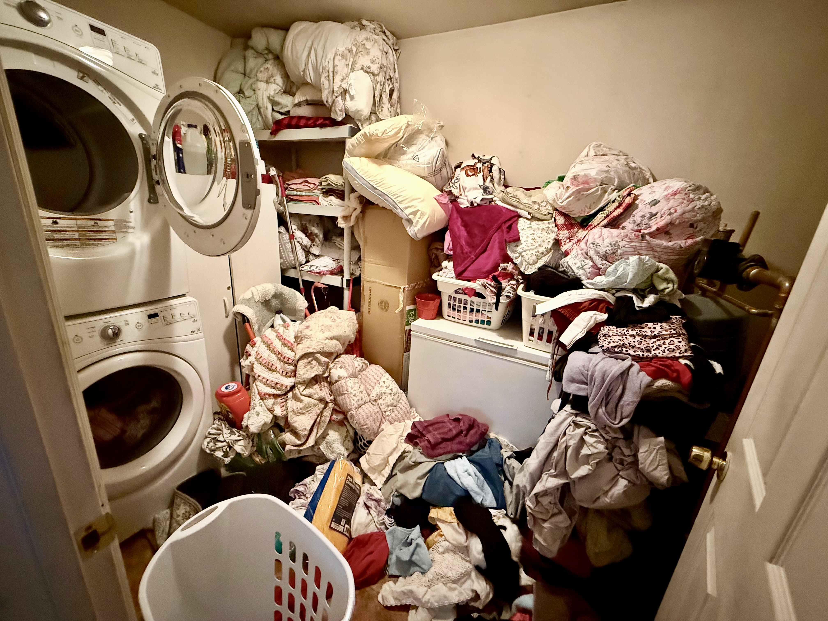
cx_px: 414
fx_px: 335
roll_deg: -4.2
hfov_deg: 102.1
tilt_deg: -16.0
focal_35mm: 14
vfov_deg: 85.7
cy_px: 310
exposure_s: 1/40
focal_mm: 2.22
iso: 1250
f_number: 2.2
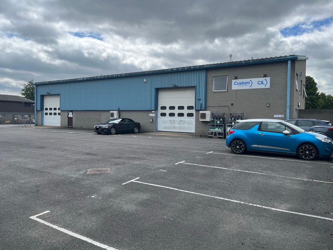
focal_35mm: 26
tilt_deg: -0.1
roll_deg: -1.3
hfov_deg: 67.3
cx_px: 166
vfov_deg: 53.1
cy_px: 125
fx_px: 250
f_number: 1.6
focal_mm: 5.1
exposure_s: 1/3311
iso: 50
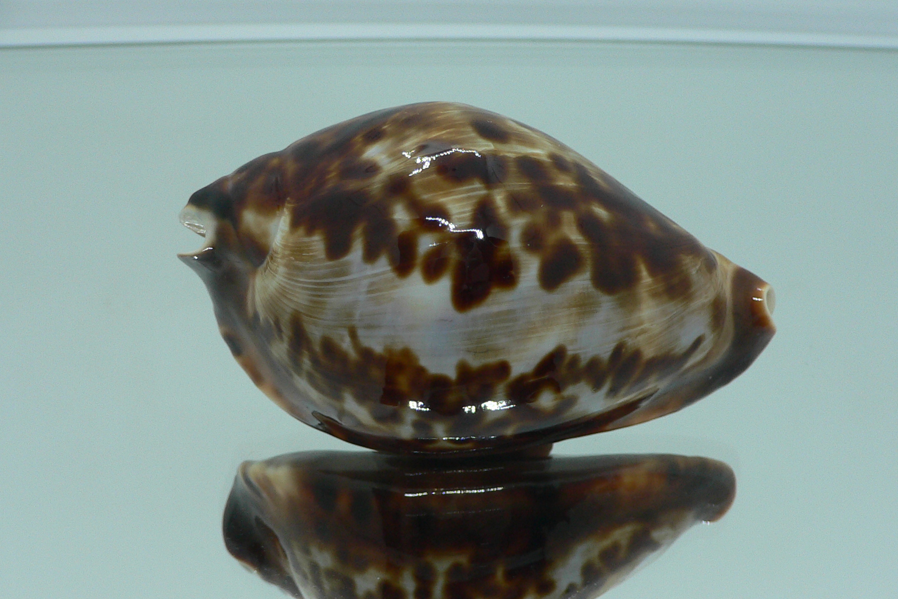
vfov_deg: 32.6
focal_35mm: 41
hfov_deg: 47.4
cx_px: 452
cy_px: 334
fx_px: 1023
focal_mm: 4.6
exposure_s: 1/60
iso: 100
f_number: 2.8
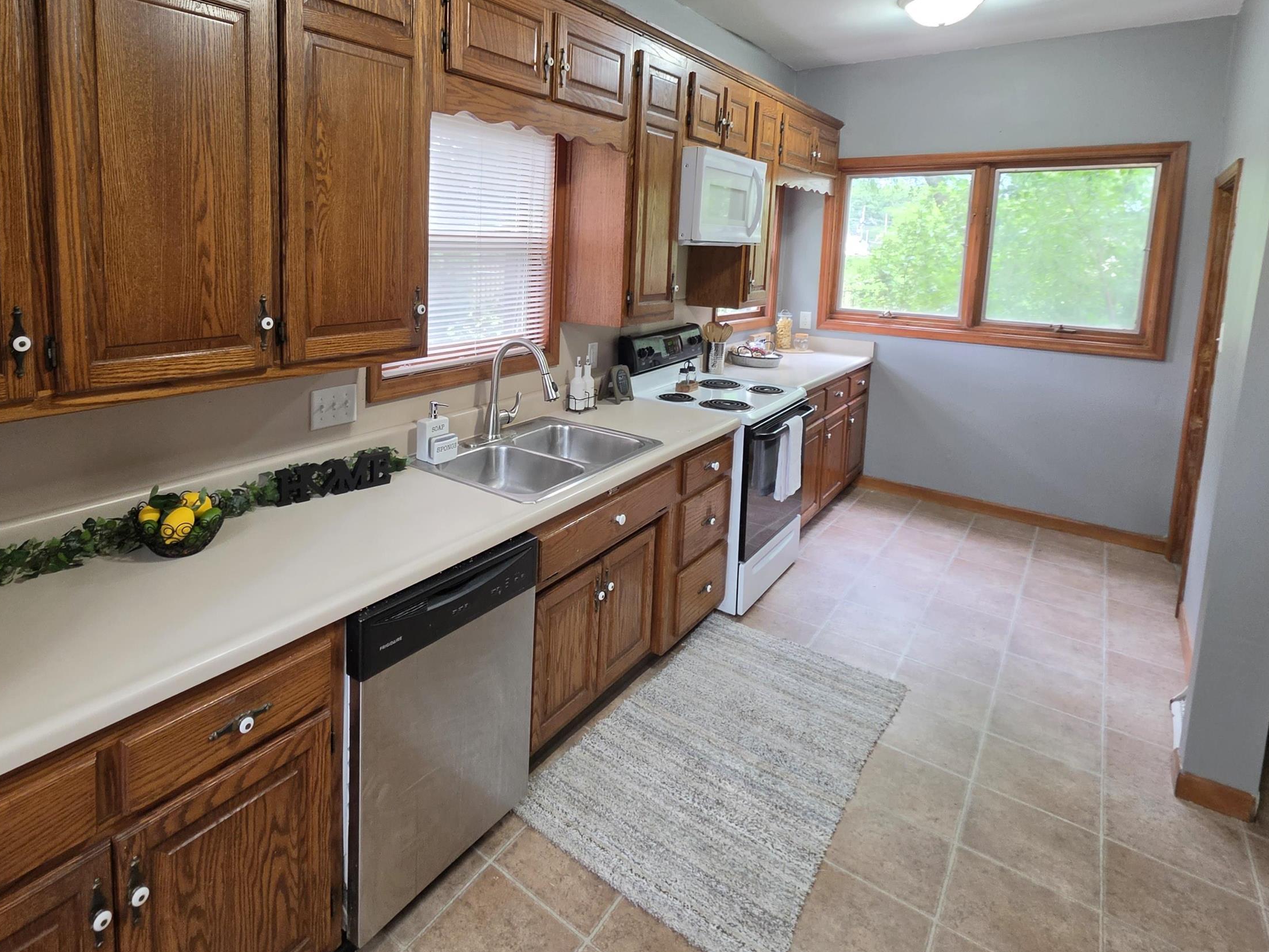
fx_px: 660
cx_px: 487
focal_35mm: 18
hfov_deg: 86.3
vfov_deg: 69.6
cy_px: 319
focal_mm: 2.2
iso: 200
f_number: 1.9
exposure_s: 1/60
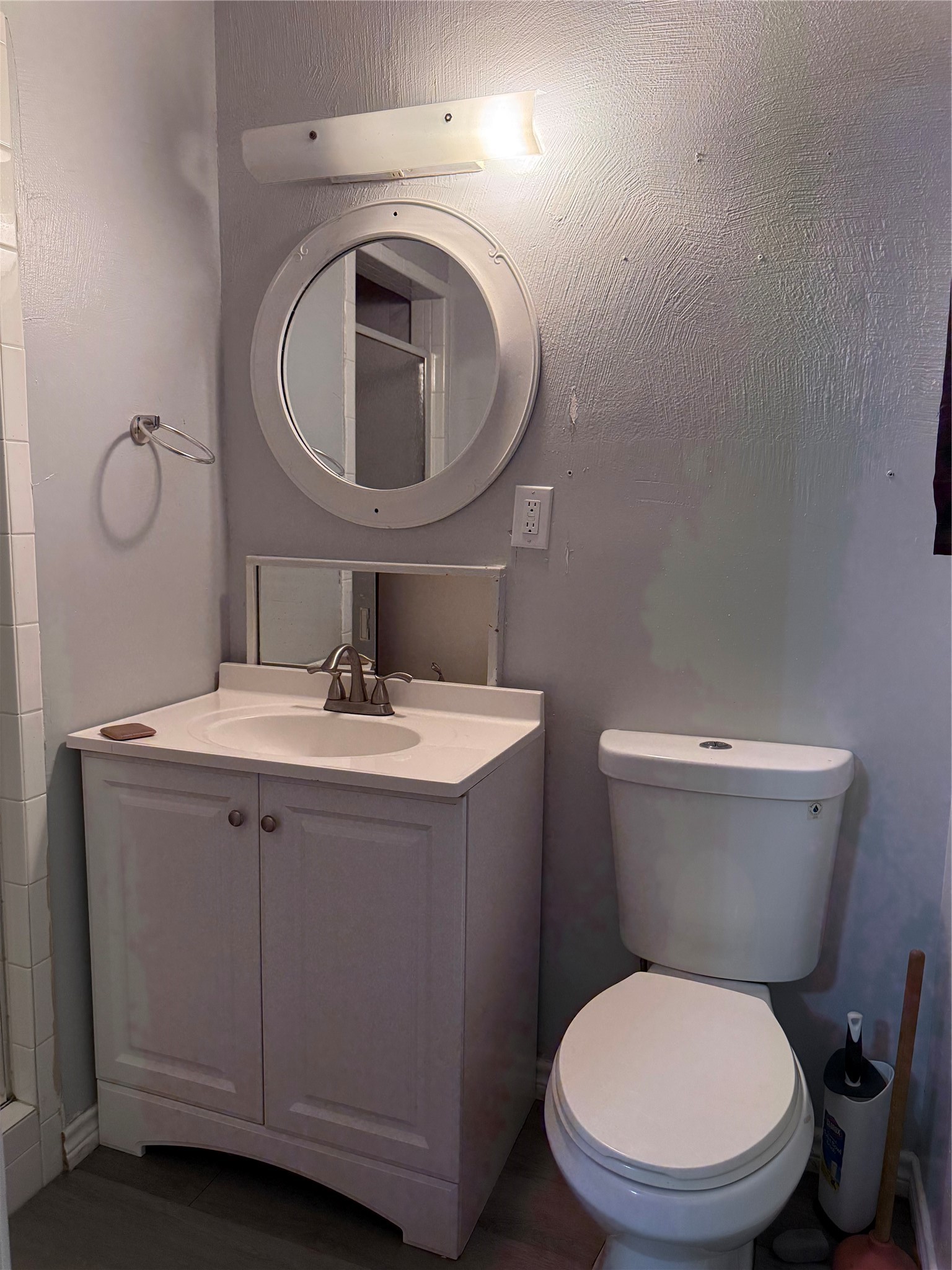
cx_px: 476
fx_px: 880
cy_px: 635
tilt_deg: -6.3
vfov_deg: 71.6
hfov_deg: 56.8
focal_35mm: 24
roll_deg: -2.2
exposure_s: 1/120
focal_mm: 6.76
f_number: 1.78
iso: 320
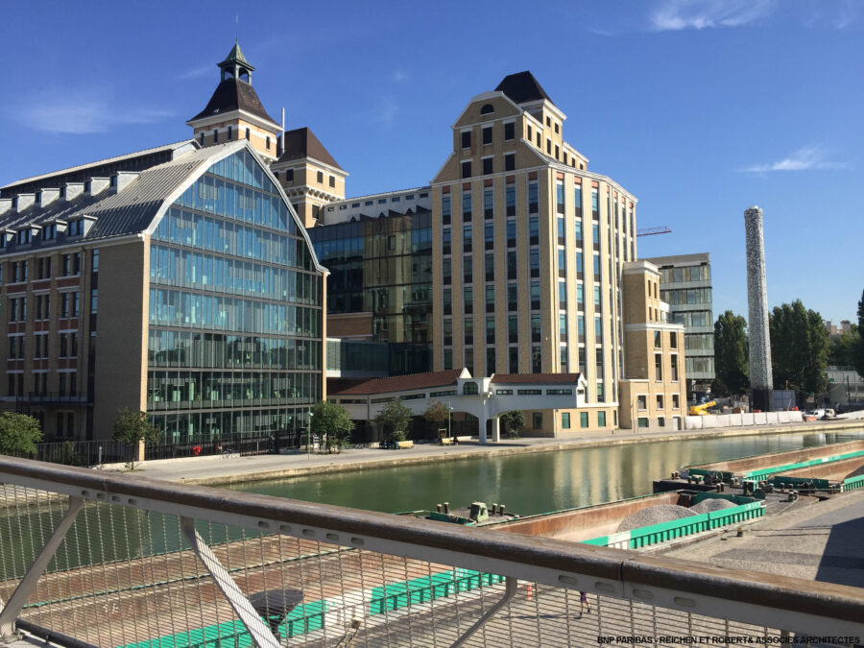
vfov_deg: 48.2
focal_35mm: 29
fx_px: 724
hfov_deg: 61.7
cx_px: 432
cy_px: 324
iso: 32
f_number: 2.2
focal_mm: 4.15
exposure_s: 1/1883
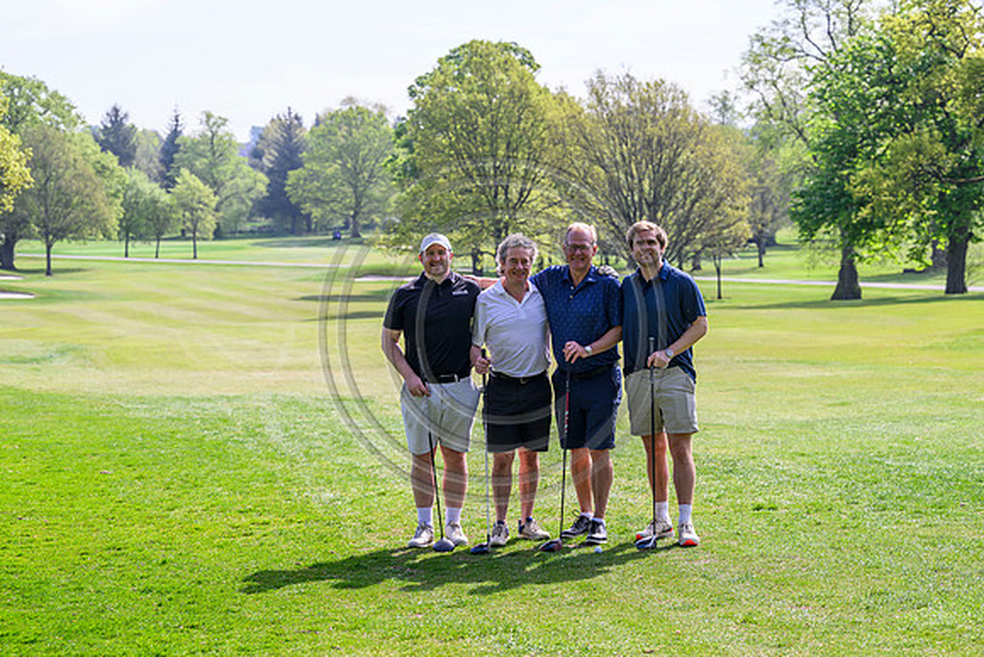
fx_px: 2242
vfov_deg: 16.7
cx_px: 492
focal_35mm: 82
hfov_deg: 24.8
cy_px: 328
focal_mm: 82
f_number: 5
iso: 500
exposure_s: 1/1600
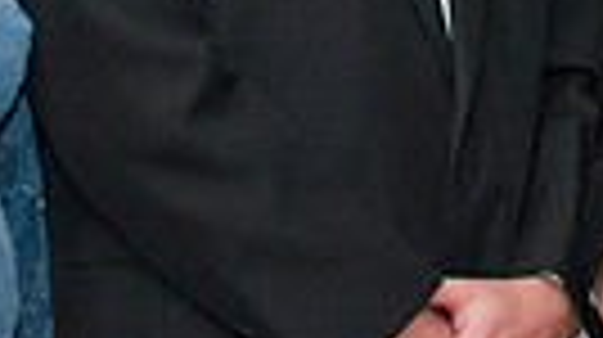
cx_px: 495
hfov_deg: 6.8
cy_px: -243
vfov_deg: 3.8
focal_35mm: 318
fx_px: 5078
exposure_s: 1/125
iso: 640
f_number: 4
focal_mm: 70
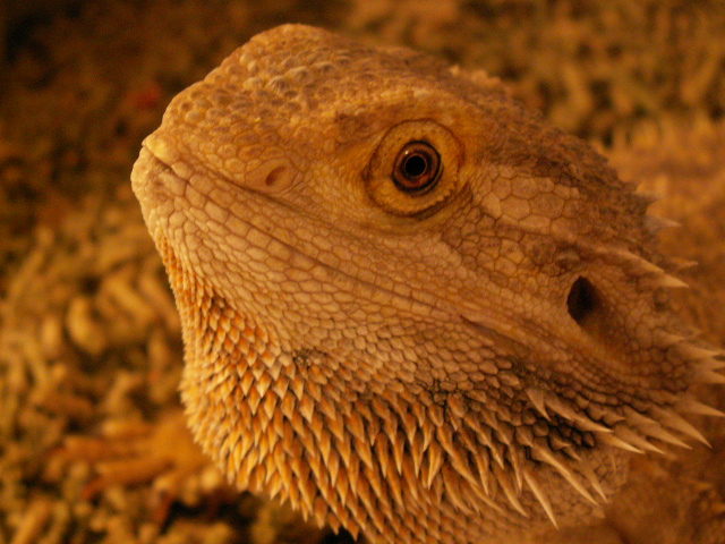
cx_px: 362
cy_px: 272
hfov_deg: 31.2
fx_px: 1299
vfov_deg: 23.7
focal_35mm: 62
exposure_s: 1/13
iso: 160
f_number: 3.2
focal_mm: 10.28
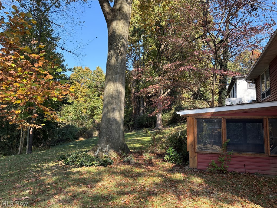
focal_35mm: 26
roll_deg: -1.0
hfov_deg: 67.3
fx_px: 208
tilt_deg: +6.3
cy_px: 104
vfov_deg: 53.1
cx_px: 138
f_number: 1.6
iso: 64
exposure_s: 1/694
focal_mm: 5.96
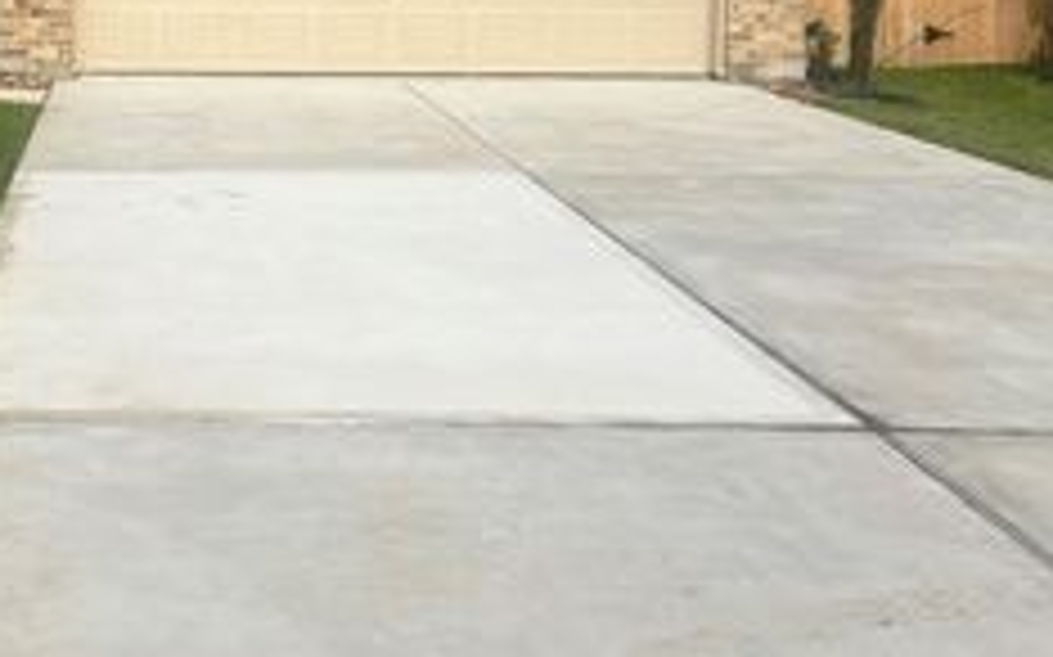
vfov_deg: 21.3
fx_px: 1692
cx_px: 166
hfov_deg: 33.3
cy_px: 25
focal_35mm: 59
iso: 50
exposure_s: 1/8000
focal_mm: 5.7
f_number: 1.5
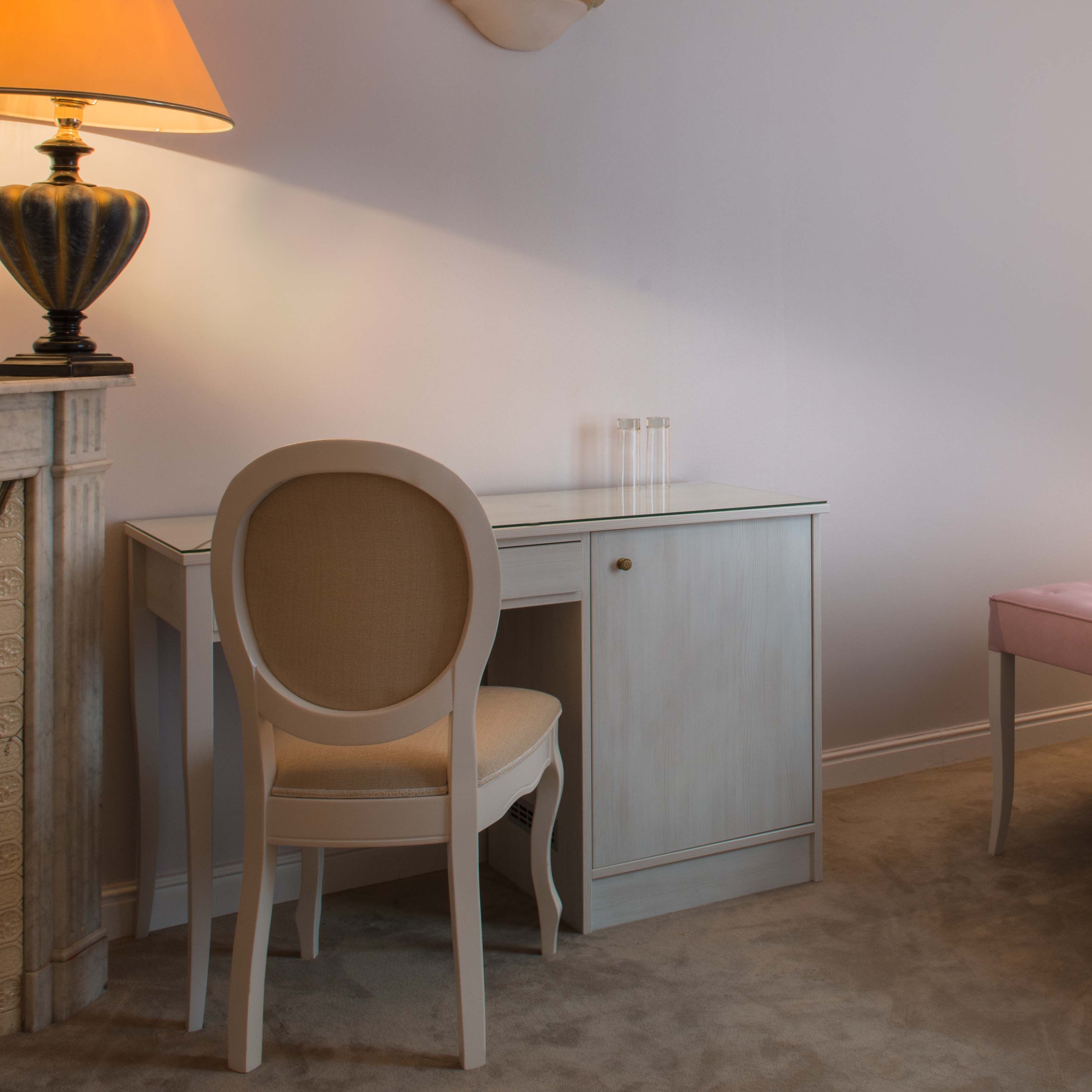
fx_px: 1606
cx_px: 899
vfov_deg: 37.0
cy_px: 327
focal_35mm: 45
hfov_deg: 36.1
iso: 200
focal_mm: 24
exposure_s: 1/2
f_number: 11
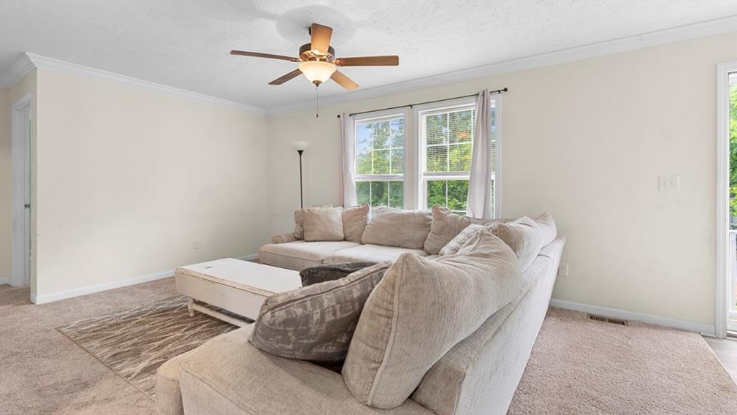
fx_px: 343
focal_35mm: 18
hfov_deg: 94.2
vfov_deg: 62.3
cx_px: 367
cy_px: 190
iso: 250
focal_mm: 11
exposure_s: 1/2
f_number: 9
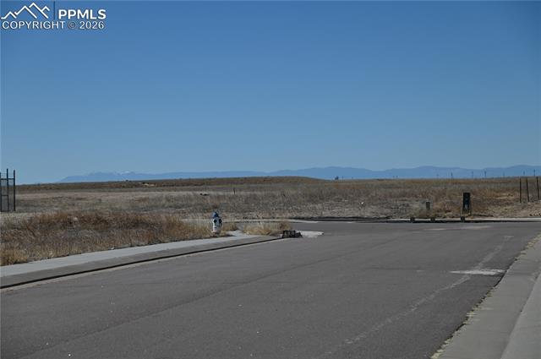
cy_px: 180
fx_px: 1576
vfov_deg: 13.0
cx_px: 270
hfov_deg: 19.5
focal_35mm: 105
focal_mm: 105
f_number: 7.1
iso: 100
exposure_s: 1/1000
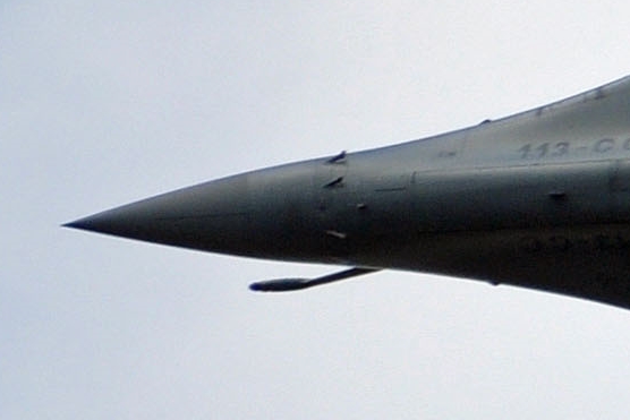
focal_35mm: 1653
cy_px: 129
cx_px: 1032
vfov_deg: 0.8
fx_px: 28933
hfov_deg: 1.2
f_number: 7.1
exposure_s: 1/1250
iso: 320
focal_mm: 300
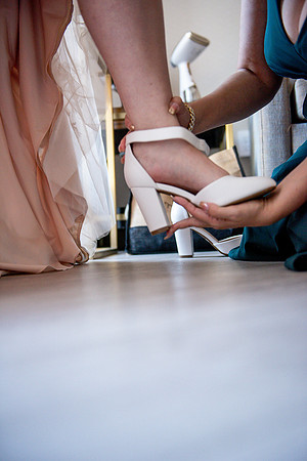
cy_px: 230
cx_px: 154
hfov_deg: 35.1
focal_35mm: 38
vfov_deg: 50.7
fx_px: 486
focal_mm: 38
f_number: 2.8
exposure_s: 1/125
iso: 1600
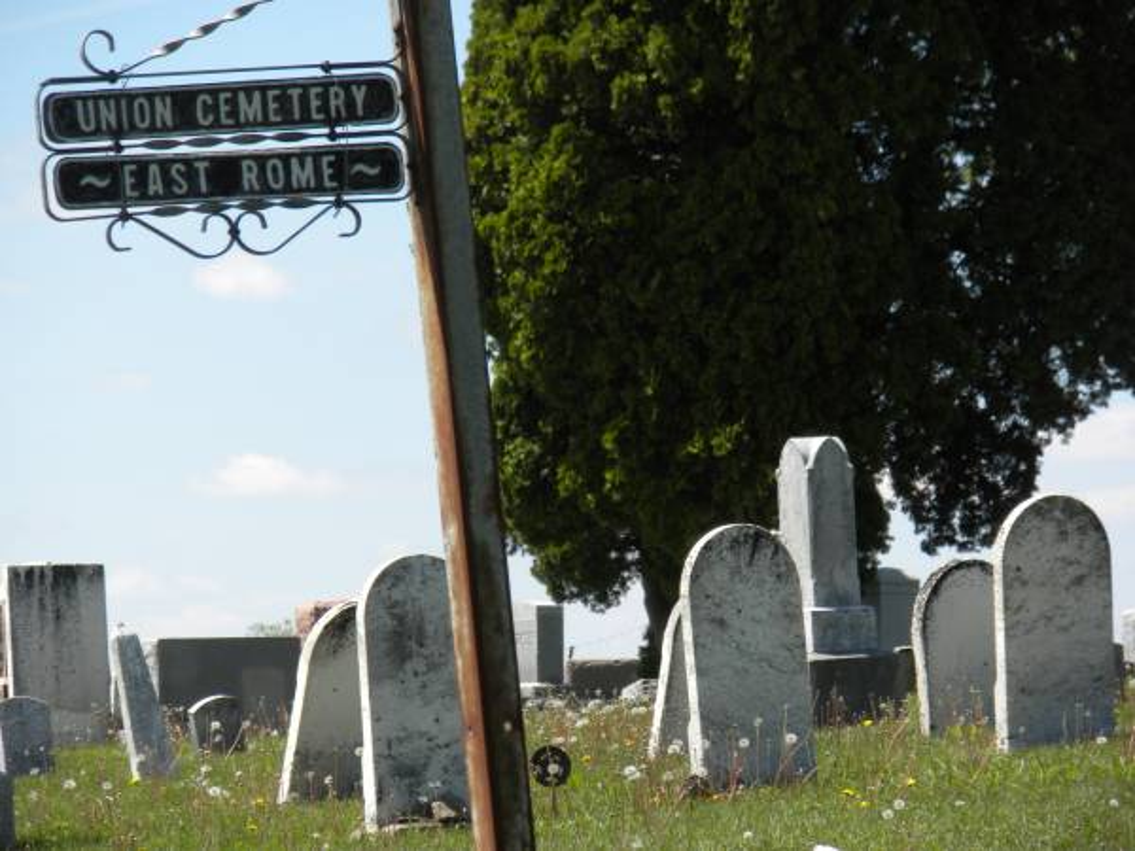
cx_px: 568
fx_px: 7804
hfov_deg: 8.3
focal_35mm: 238
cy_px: 426
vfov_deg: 6.2
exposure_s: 1/520
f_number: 5.2
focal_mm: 42.1
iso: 109
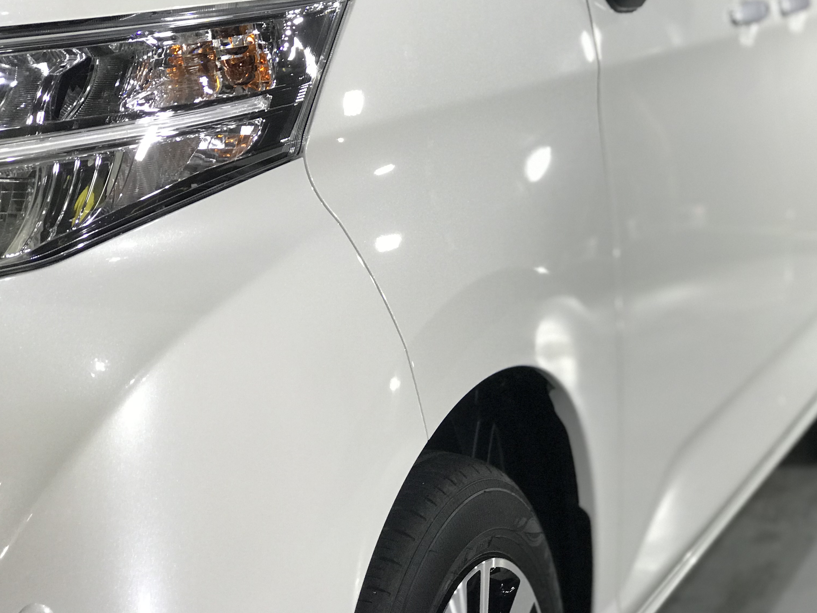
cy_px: 213
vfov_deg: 19.3
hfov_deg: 25.6
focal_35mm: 76
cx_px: 487
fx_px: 1794
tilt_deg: -4.5
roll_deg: +1.5
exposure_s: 1/60
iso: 80
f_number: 2.8
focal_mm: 6.6
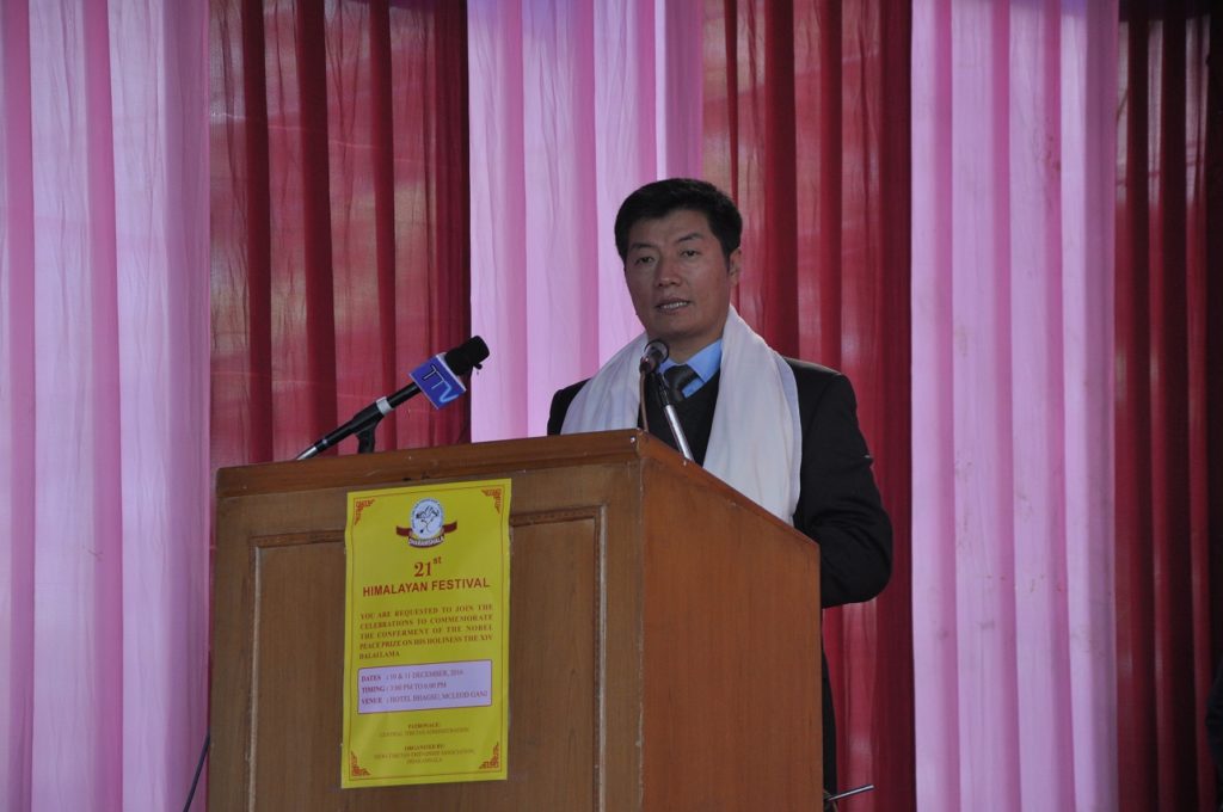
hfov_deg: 13.1
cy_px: 406
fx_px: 5344
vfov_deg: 8.7
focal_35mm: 158
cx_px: 612
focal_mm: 105
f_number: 5.6
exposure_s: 1/160
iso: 640
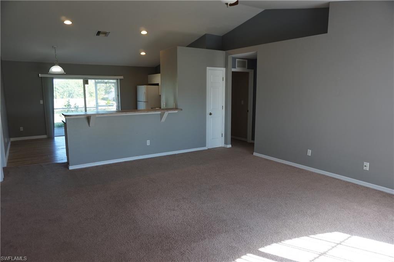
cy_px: 131
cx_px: 197
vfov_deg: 53.1
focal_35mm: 24
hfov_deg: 73.8
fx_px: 262
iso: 125
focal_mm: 16
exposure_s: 1/40
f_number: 3.5
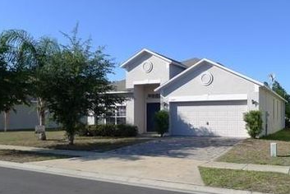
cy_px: 117
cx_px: 176
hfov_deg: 55.3
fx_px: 274
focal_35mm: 34
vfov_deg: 38.8
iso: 80
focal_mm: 5.1
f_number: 2
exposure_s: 1/2000
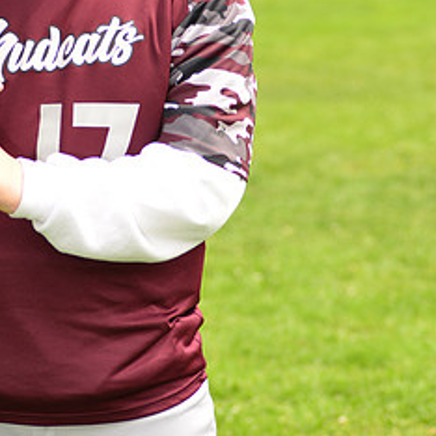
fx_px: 3306
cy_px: -97
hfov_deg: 7.5
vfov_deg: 7.5
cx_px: 102
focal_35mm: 232
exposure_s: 1/250
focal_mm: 110
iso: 100
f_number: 5
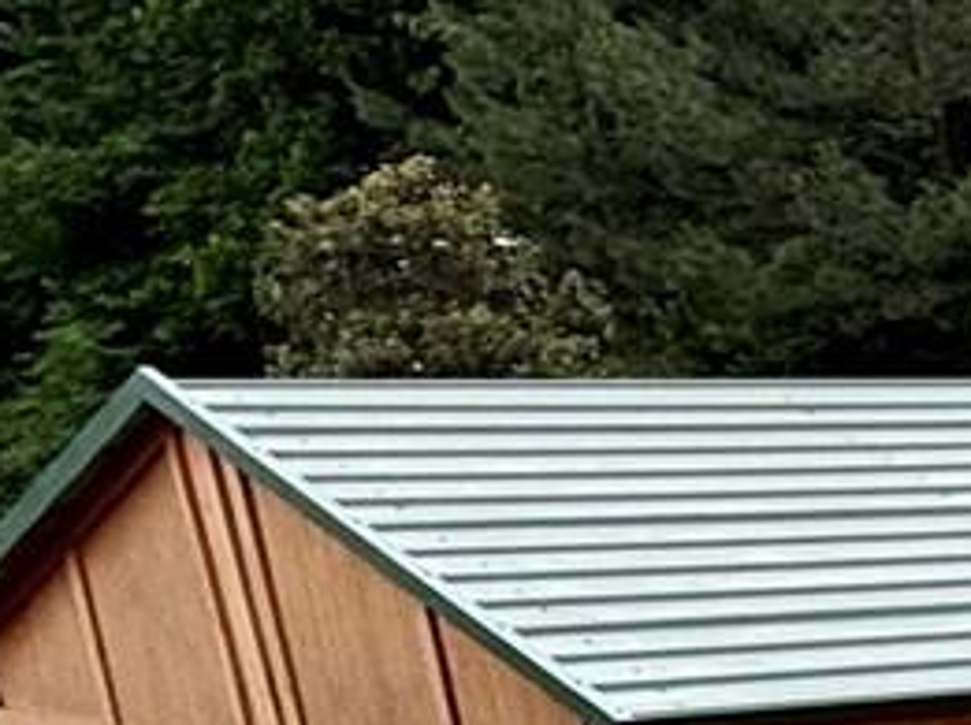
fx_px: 3081
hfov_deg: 10.6
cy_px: 1123
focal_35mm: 110
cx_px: 3077
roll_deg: +0.9
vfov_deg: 12.7
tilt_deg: -13.3
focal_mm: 2.22
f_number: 2.2
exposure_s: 1/205
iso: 50
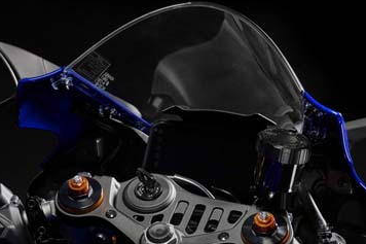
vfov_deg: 10.7
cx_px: 191
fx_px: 1301
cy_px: 206
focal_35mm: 128
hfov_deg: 16.0
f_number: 5
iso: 800
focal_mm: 57
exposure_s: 1/60
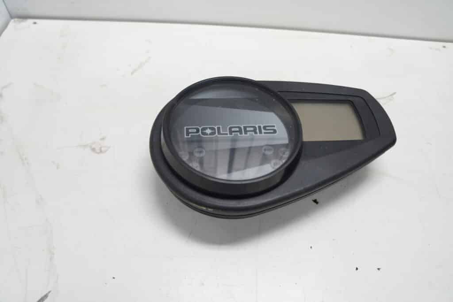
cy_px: 151
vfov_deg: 47.9
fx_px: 340
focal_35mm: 27
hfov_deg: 67.4
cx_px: 226
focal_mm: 18
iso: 200
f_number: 4
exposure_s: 1/60
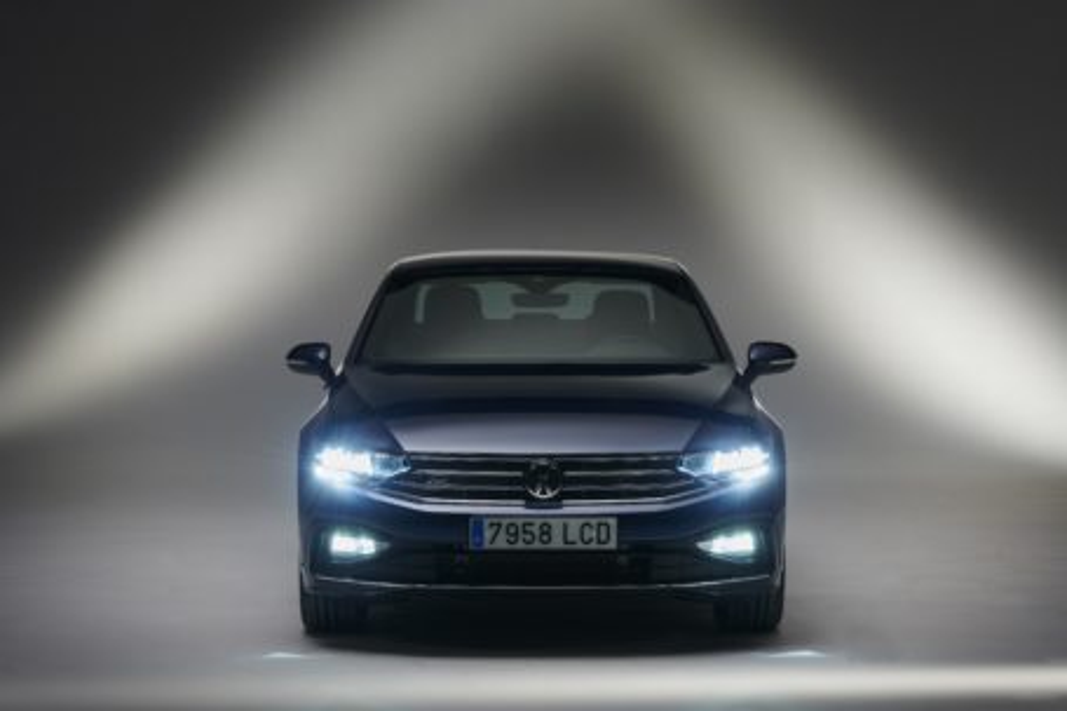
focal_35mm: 105
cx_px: 534
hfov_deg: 19.5
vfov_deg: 13.0
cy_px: 356
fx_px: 3111
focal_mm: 105
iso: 100
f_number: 13
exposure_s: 1
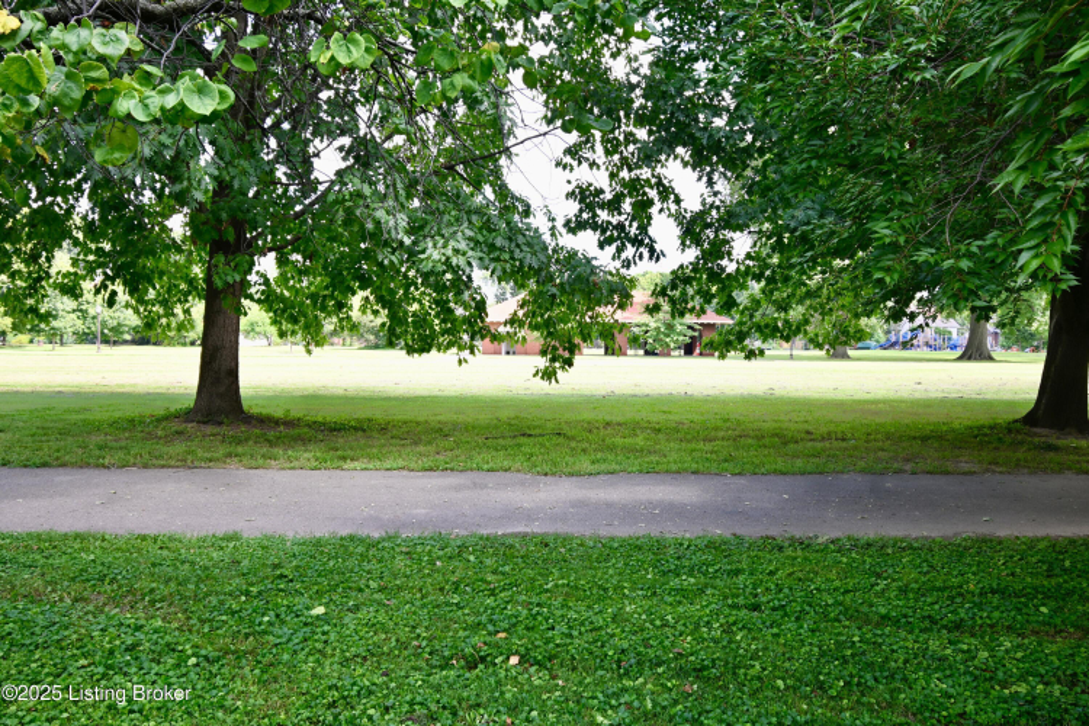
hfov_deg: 61.9
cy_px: 363
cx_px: 544
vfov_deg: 43.6
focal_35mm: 30
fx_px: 907
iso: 100
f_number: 5.6
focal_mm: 20
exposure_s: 1/60
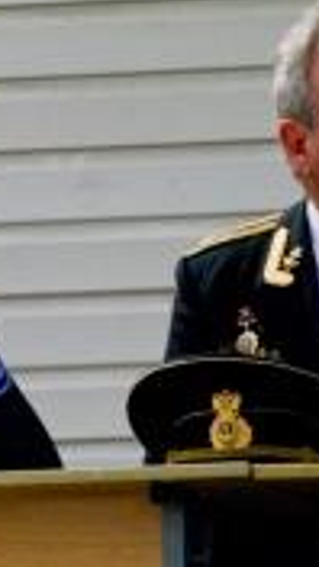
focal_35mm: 718
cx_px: 110
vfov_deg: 3.0
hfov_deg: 1.7
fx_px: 10797
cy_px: 251
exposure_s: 1/1500
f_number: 11
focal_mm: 180
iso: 800
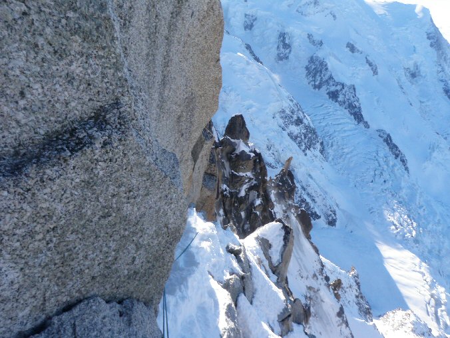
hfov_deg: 63.4
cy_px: 169
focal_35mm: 28
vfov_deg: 49.7
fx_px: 364
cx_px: 225
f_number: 5
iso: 50
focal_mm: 5
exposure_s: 1/125
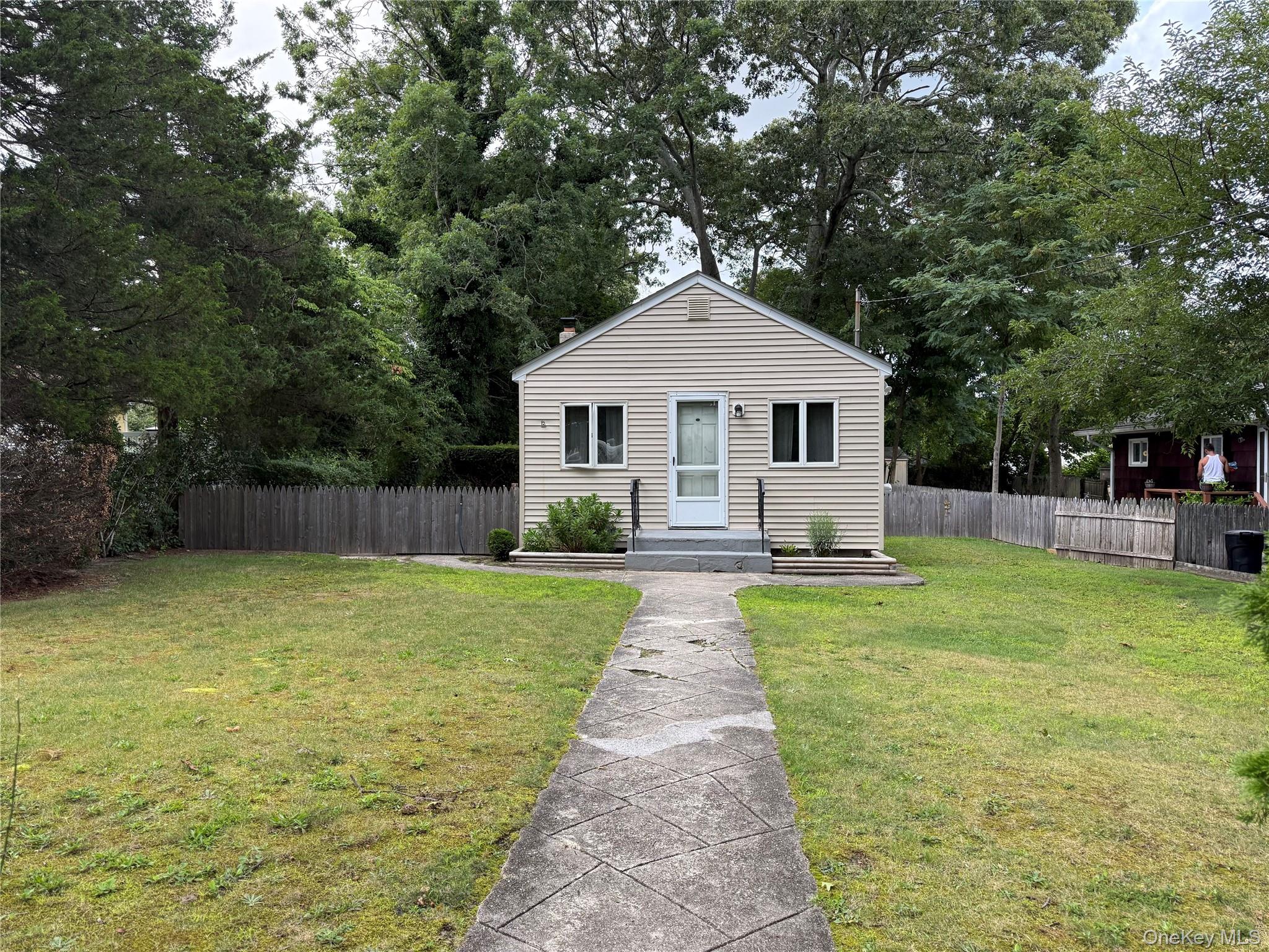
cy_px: 476
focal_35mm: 24
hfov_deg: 71.6
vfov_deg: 56.8
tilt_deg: -1.0
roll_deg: +0.2
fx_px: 880
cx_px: 634
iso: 125
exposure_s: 1/195
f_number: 1.78
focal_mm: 6.76
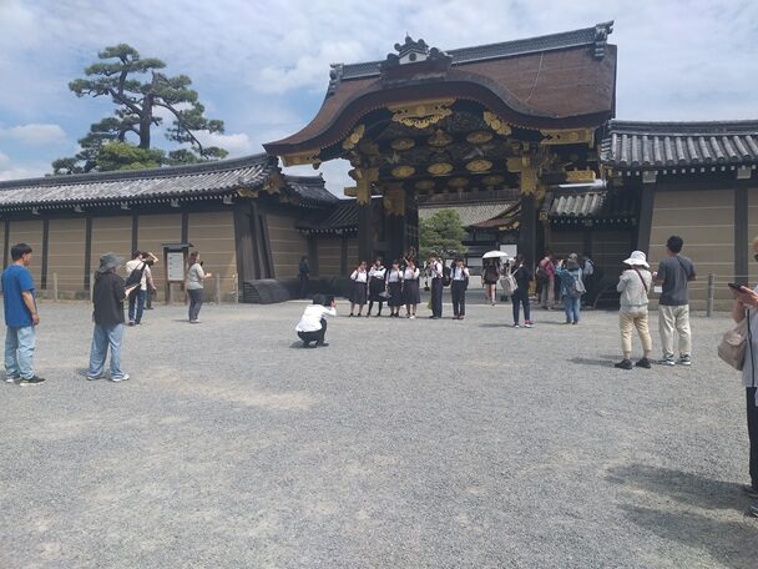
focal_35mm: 26
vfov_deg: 53.1
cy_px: 284
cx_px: 379
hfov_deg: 67.3
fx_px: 569
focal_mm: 3.93
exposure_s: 1/2215
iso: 40
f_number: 1.7
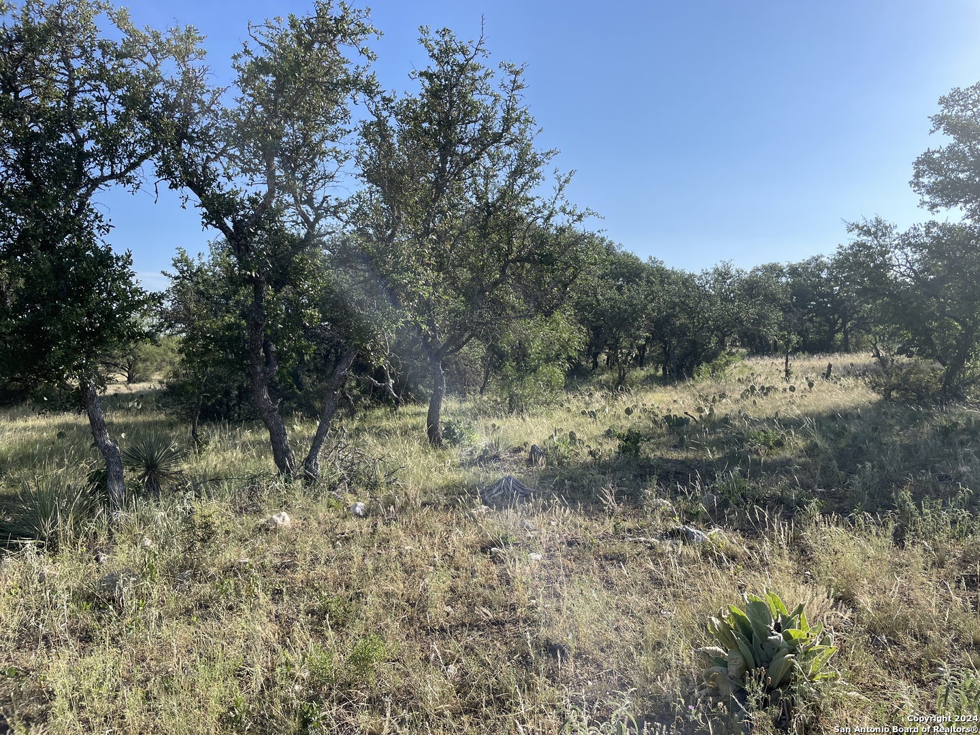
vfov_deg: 53.1
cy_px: 368
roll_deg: +0.2
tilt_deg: -1.3
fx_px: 736
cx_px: 490
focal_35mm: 26
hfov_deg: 67.3
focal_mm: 4.2
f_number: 1.6
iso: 32
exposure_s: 1/2681
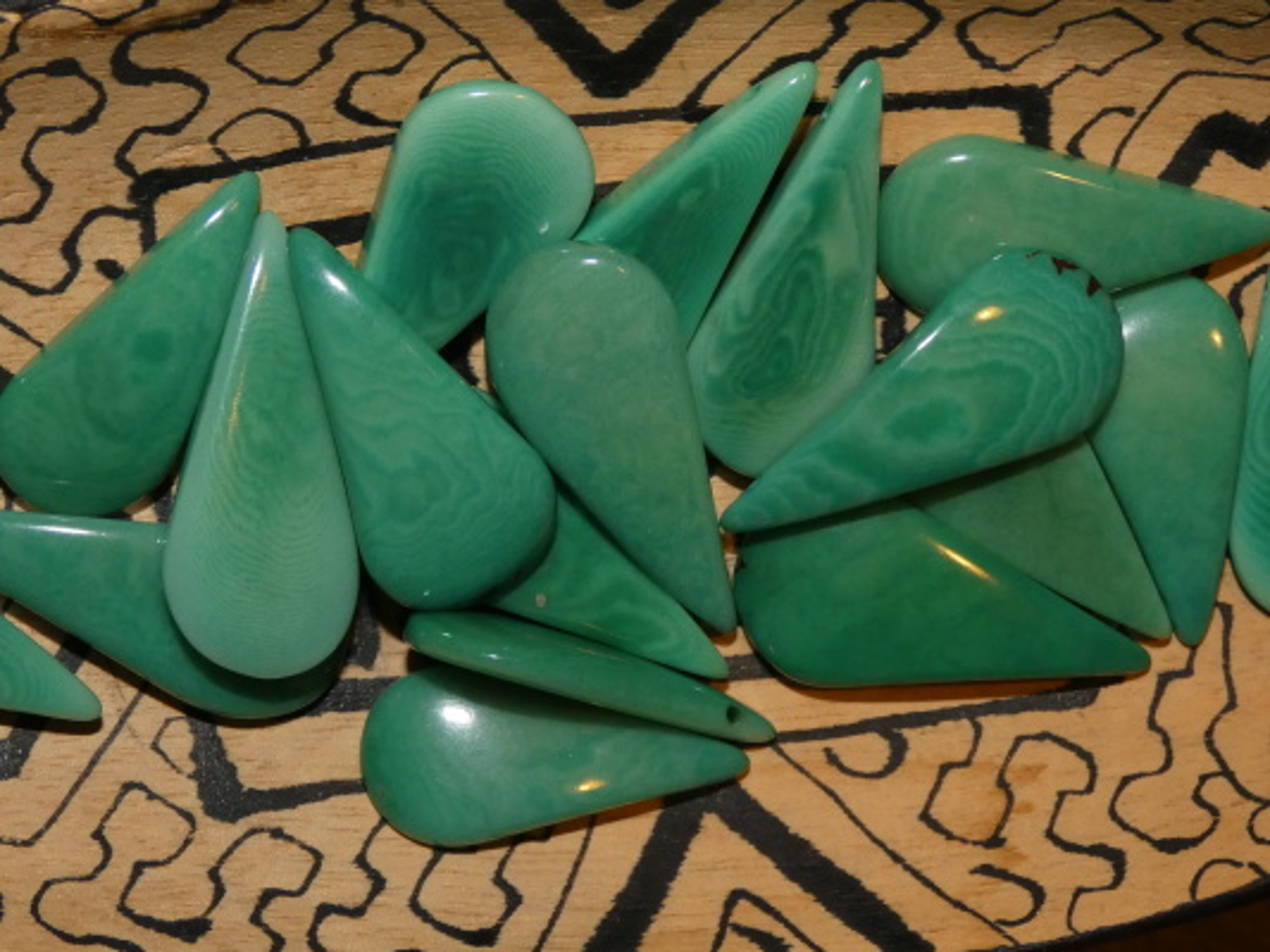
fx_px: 1945
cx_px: 635
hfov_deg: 36.2
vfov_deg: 27.5
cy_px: 476
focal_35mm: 53
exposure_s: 1/125
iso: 320
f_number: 3.9
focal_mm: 9.5
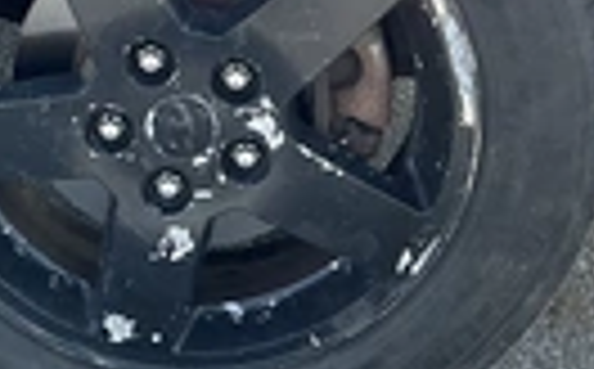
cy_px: 36
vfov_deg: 14.3
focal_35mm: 90
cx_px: 158
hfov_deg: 22.9
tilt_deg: -20.7
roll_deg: +0.3
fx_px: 1454
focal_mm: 3
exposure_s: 1/172
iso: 25
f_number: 1.8
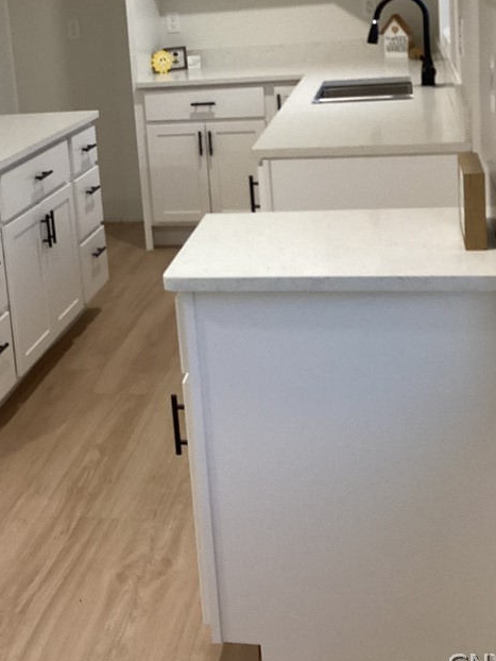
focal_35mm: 51
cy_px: 146
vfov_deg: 36.4
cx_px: 138
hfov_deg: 28.3
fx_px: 974
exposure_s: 1/60
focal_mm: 3.3
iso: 160
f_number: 2.4
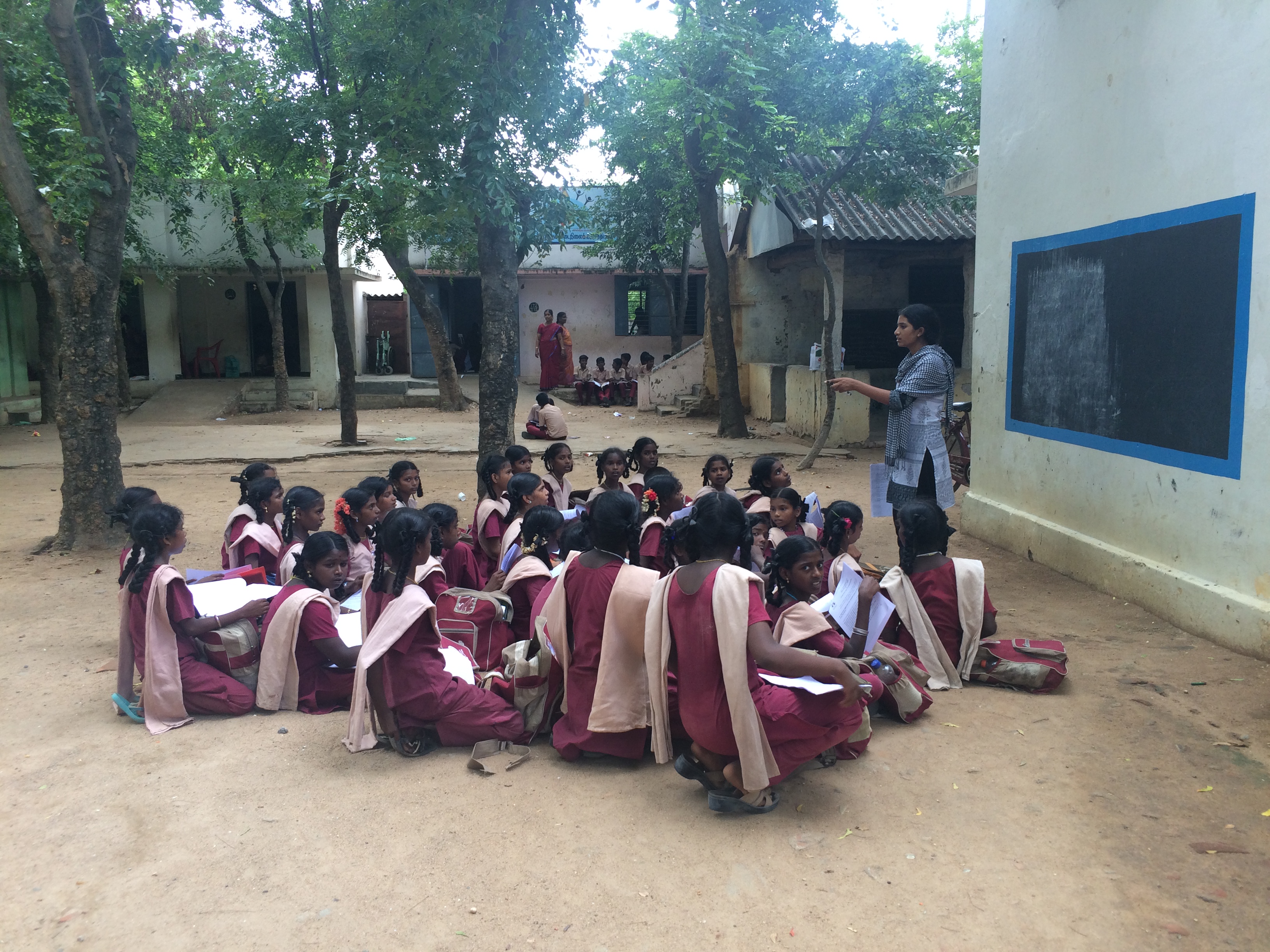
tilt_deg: -8.2
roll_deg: +1.2
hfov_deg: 61.7
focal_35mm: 29
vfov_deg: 48.2
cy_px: 476
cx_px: 635
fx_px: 1064
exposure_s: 1/60
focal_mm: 4.15
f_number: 2.2
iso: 40
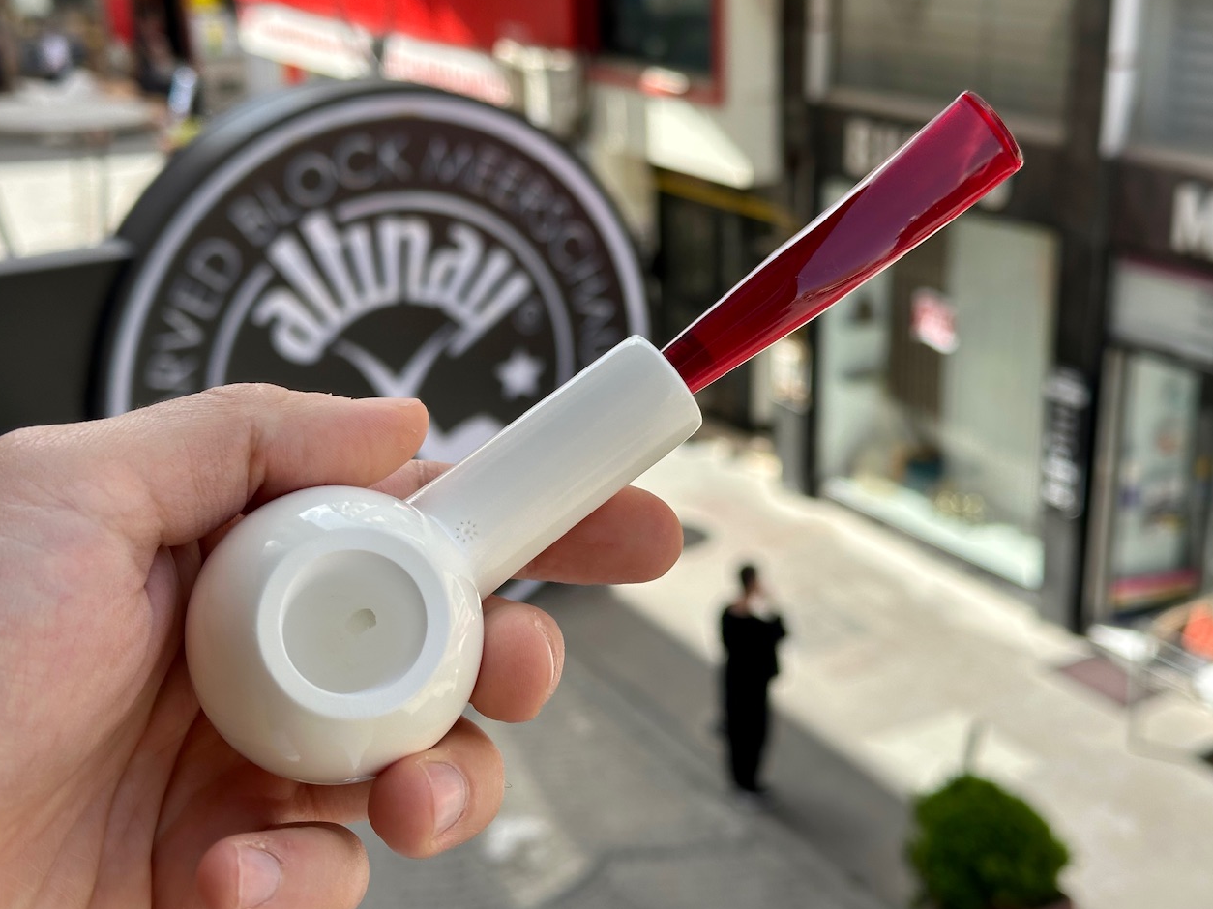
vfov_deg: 29.7
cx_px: 608
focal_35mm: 49
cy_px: 450
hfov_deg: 38.9
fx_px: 1717
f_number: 1.78
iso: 64
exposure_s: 1/1305
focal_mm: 6.86
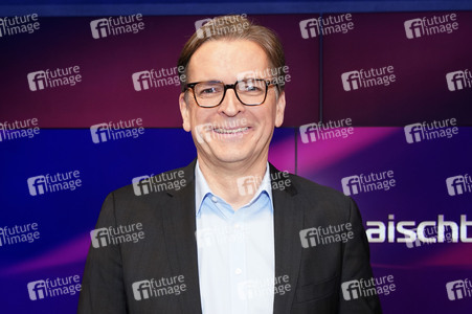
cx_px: 236
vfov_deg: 42.3
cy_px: 157
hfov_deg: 60.3
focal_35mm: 31
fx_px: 406
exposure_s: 1/125
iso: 2000
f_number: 5
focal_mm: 31
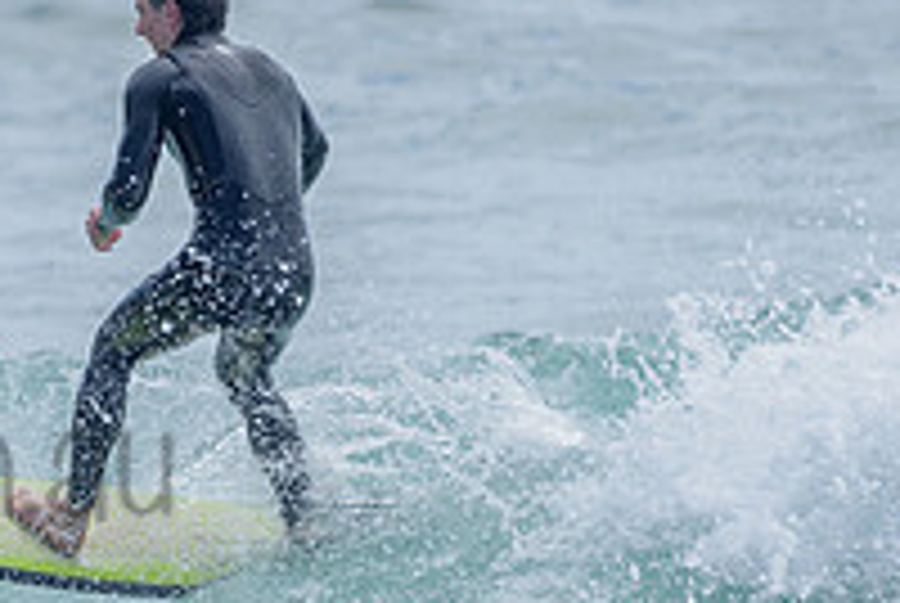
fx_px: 44465
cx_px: -6
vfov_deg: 0.8
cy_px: 303
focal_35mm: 1776
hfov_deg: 1.2
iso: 200
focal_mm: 500
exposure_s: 1/2000
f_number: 5.6
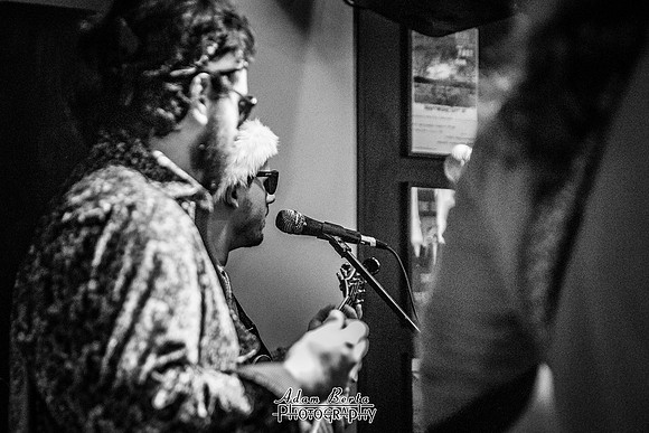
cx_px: 278
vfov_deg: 17.3
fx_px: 1425
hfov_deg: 25.6
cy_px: 223
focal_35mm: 79
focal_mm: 55
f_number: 2.8
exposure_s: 1/60
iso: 8000
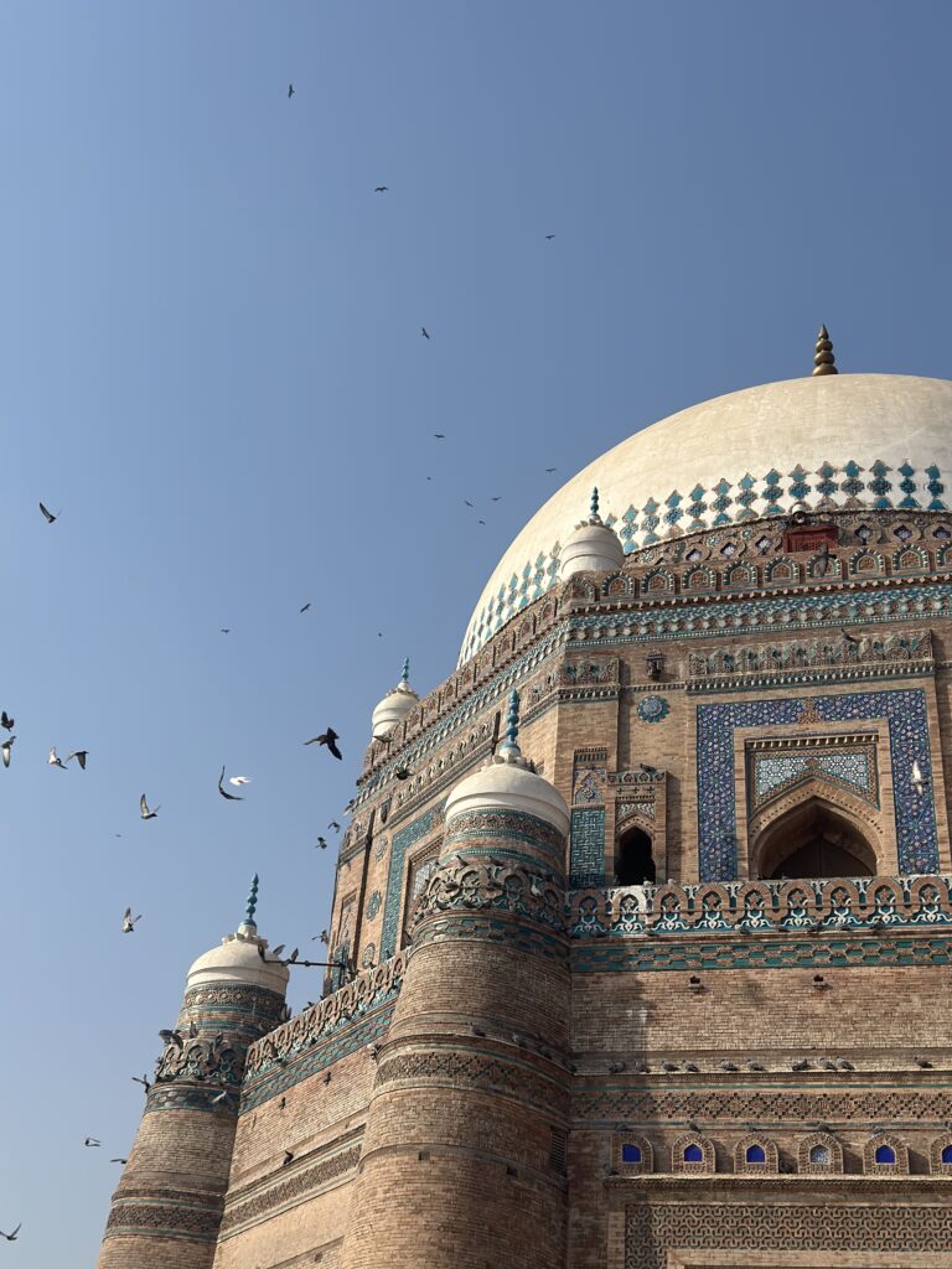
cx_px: 476
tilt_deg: +32.6
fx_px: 1760
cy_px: 634
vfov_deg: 39.7
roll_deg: -4.9
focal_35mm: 48
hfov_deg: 30.3
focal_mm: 6.86
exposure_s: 1/7634
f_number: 1.78
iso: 100
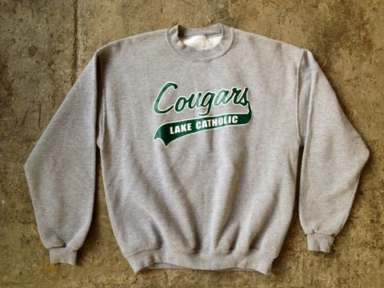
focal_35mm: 35
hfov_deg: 52.6
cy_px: 144
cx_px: 192
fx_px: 388
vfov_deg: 40.7
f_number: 2.4
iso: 50
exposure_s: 1/60
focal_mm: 4.28
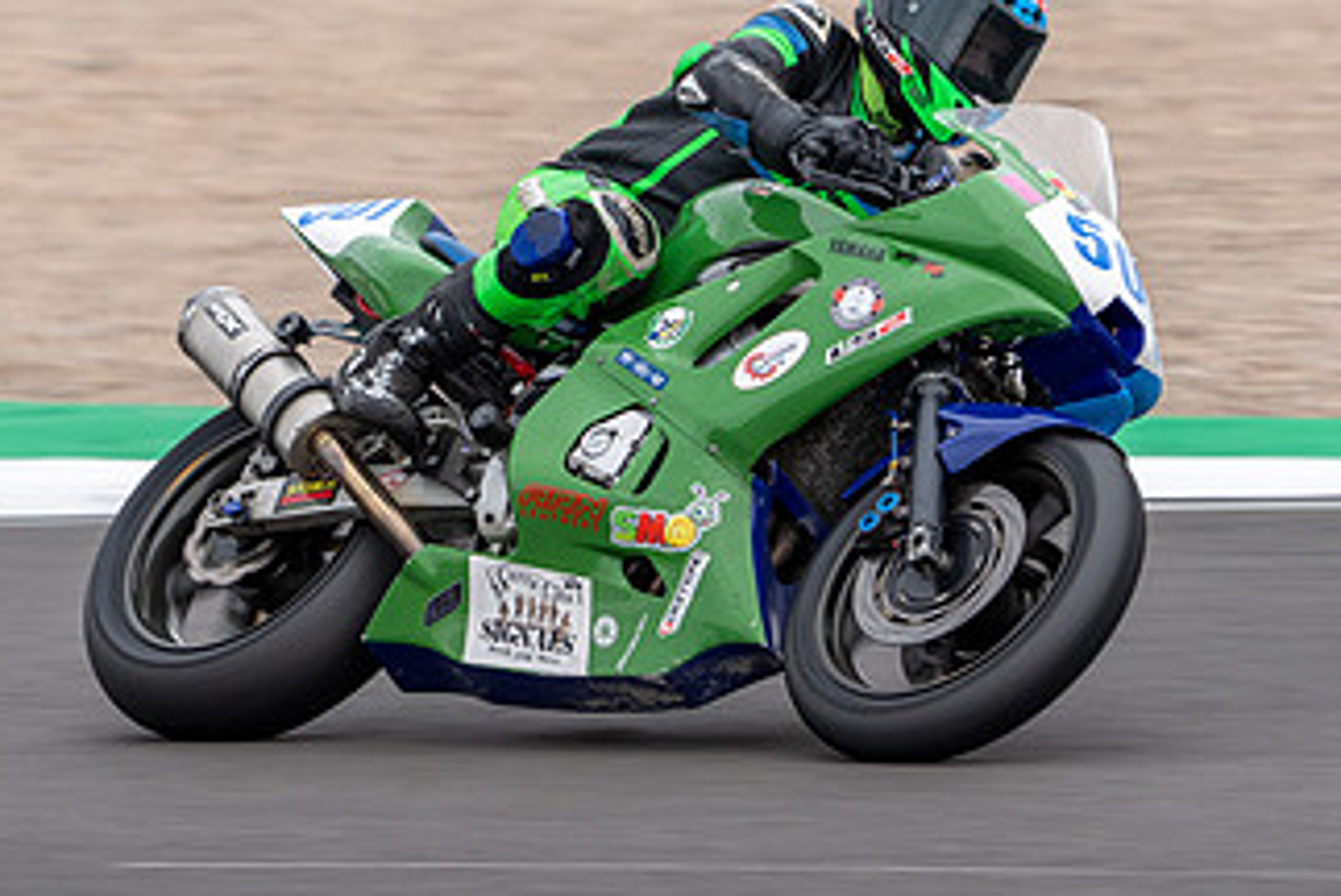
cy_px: 227
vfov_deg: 3.2
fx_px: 15882
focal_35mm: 426
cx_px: 450
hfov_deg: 4.8
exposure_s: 1/320
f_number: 6.3
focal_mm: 237
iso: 500
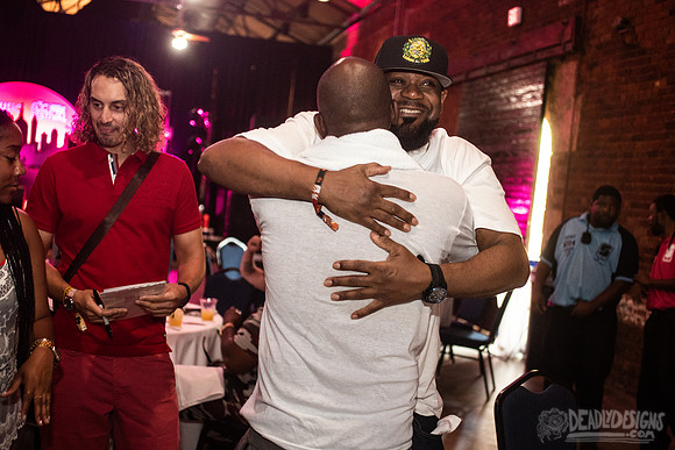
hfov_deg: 40.3
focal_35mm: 49
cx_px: 332
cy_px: 232
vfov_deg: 27.5
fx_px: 921
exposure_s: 1/50
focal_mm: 40
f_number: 3.2
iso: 1600
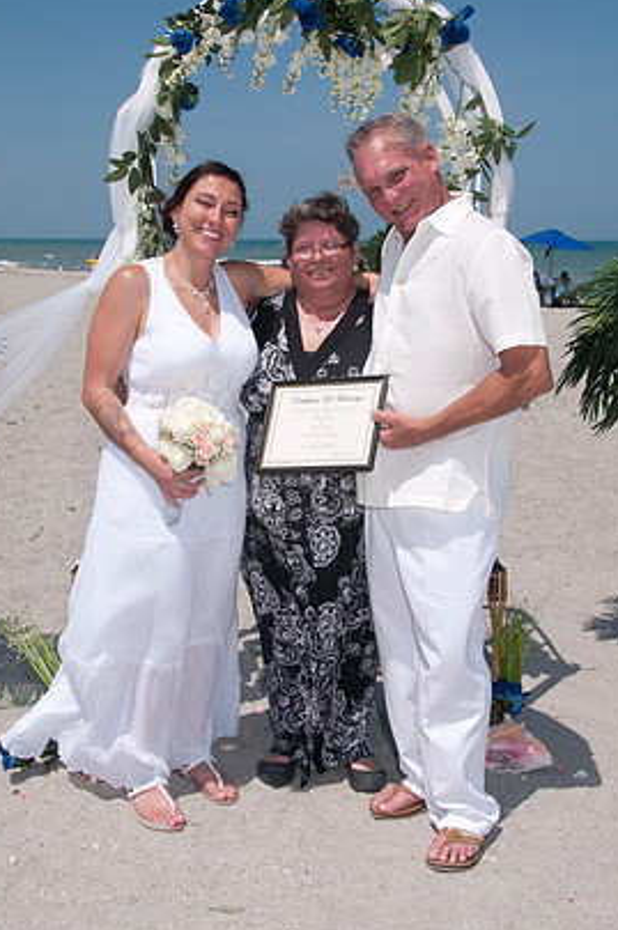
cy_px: 427
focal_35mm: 45
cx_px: 314
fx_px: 1162
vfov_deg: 43.6
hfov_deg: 29.8
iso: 100
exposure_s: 1/250
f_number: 13
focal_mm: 27
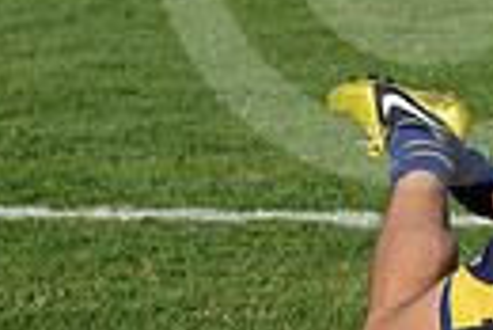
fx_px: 5210
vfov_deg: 3.6
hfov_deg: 5.3
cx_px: 1073
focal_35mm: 380
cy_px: -82
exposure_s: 1/2000
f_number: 2.8
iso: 250
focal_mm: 85
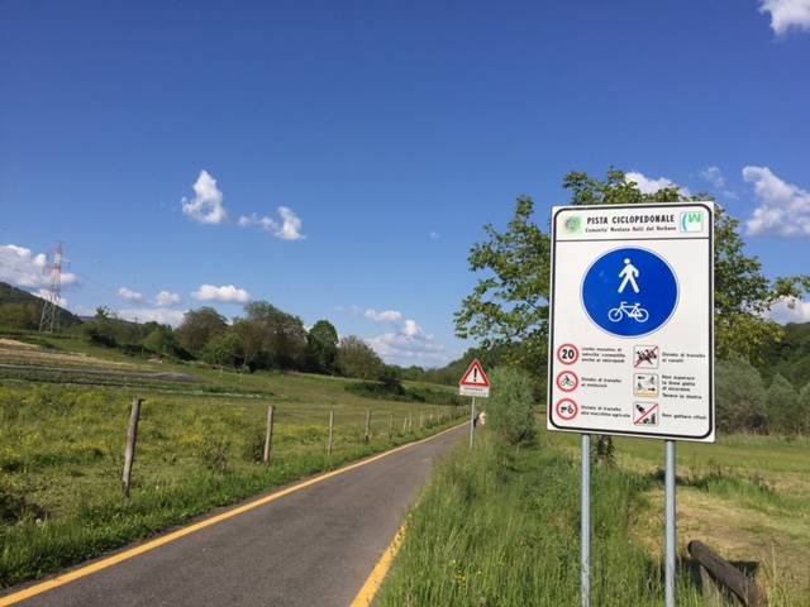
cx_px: 405
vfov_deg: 48.2
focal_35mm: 29
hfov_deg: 61.7
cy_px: 304
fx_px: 679
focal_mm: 4.15
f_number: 2.2
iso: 32
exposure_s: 1/3300
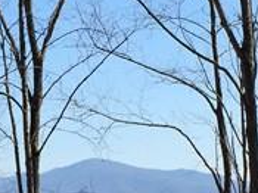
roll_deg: +1.9
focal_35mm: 170
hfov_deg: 11.5
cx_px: 7
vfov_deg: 8.6
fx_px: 1266
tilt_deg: -0.6
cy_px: 240
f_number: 2.2
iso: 32
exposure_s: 1/1464
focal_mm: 4.15
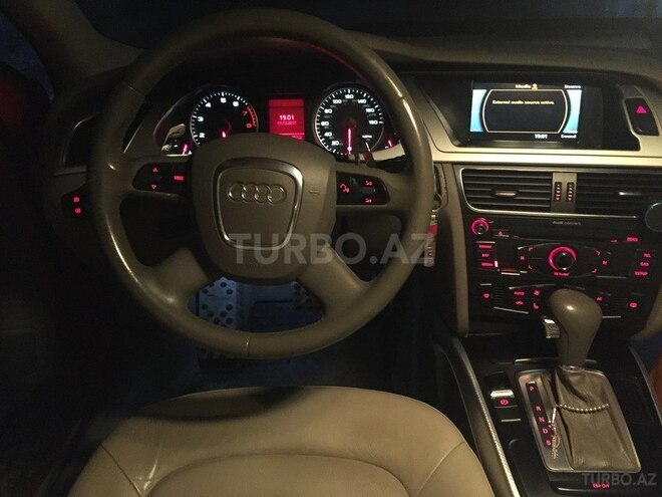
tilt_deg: -27.8
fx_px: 555
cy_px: 248
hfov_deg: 61.7
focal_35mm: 29
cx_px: 331
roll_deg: +3.4
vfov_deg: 48.2
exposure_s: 1/17
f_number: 2.2
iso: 1250
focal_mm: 4.15
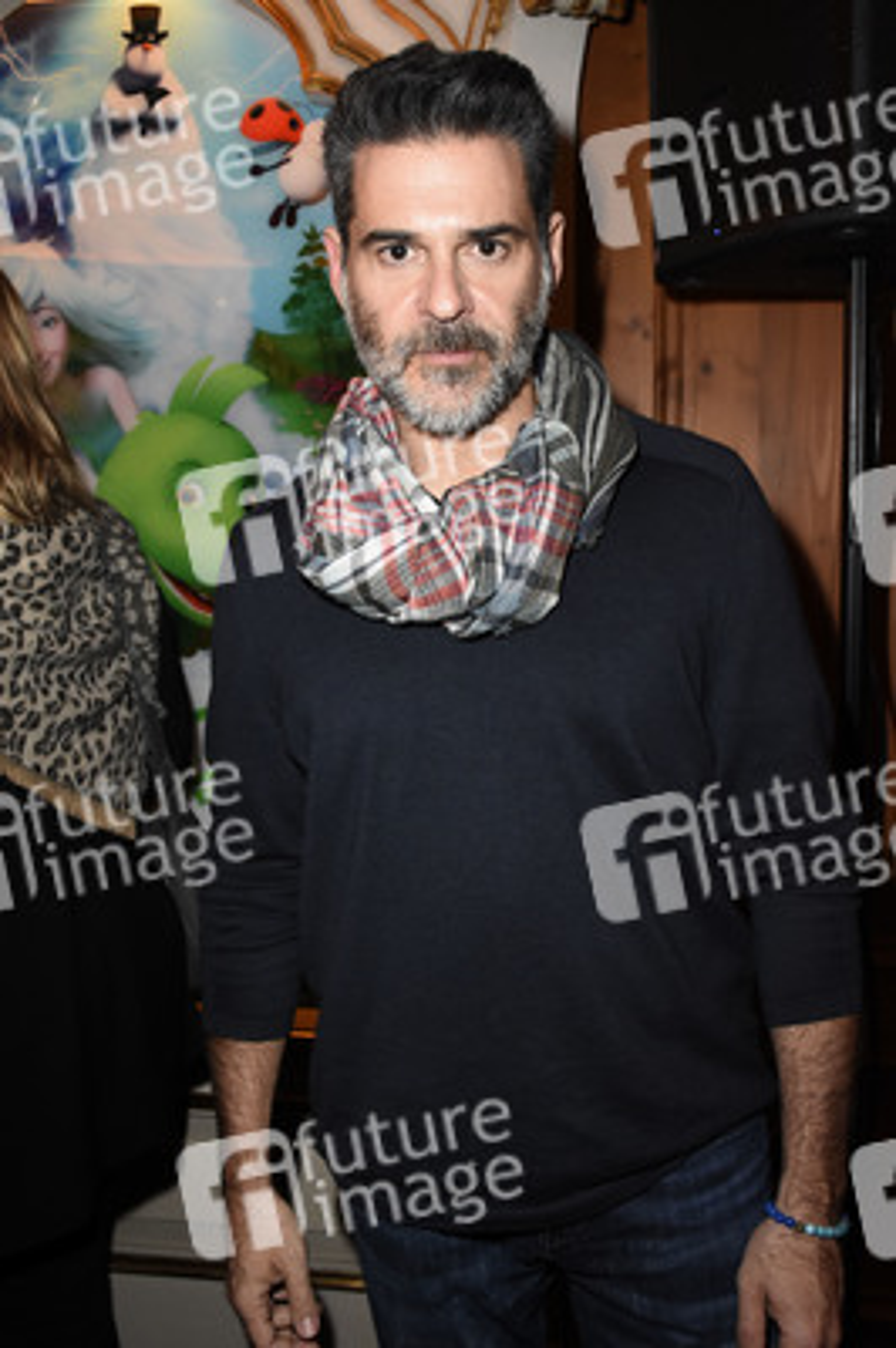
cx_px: 448
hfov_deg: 38.3
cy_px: 674
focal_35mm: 34
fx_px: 1290
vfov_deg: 55.1
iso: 1600
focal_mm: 23
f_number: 5.6
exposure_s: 1/125
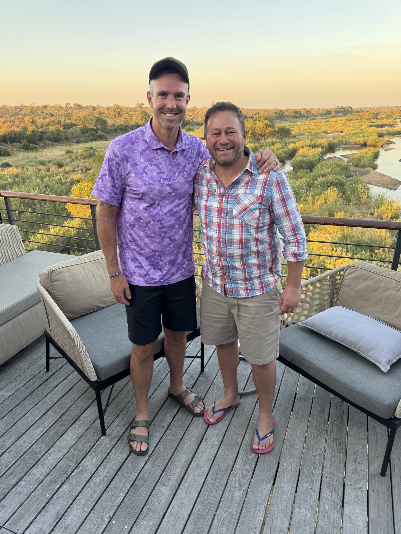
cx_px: 200
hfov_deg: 56.8
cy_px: 267
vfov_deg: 71.6
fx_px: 371
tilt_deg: -22.6
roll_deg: +1.1
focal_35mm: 24
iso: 80
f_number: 1.78
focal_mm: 6.76
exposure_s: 1/214
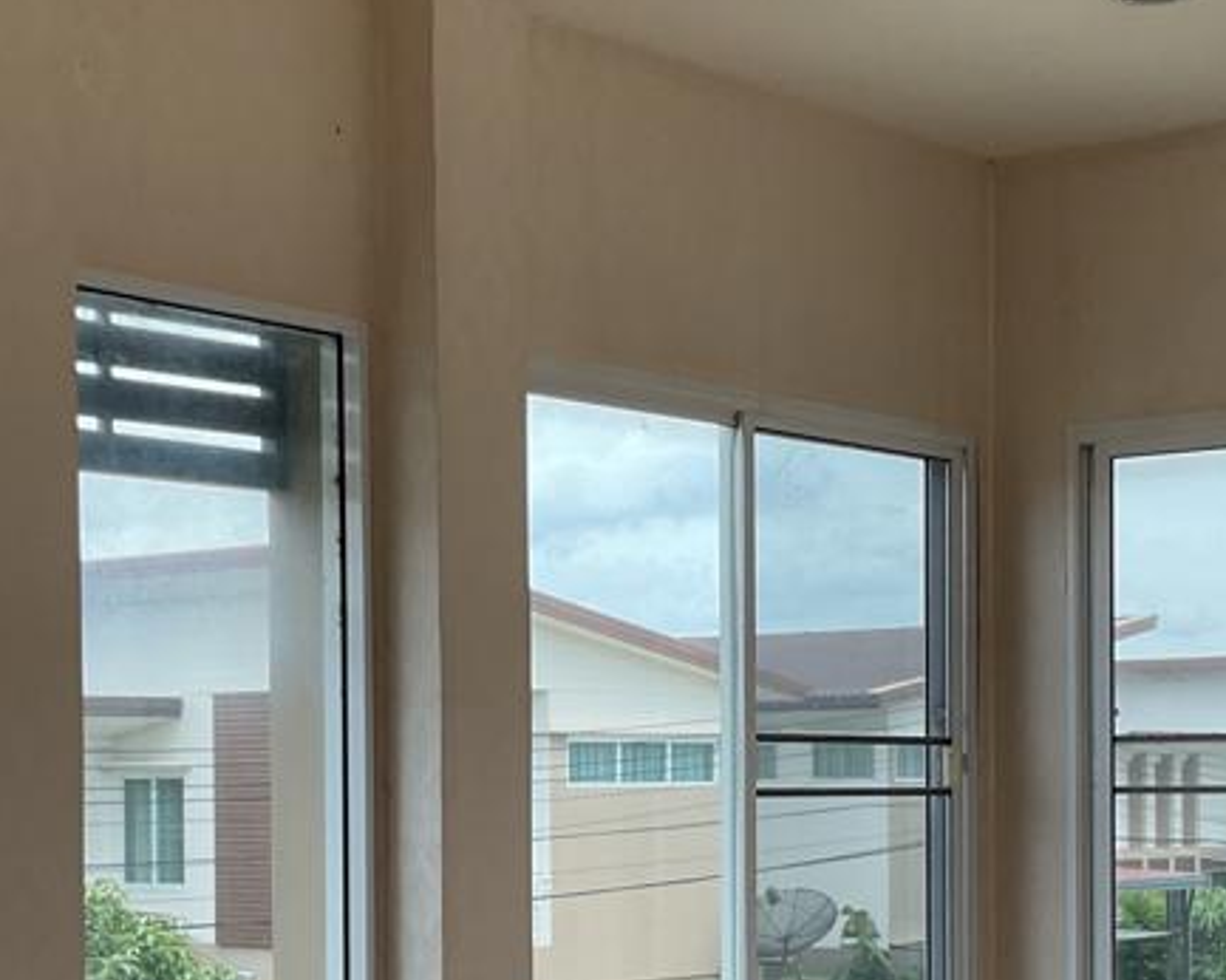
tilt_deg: +3.2
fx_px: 2720
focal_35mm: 75
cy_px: 838
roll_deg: +1.5
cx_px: 729
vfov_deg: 20.1
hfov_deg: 25.4
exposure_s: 1/422
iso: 16
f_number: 1.8
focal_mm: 3
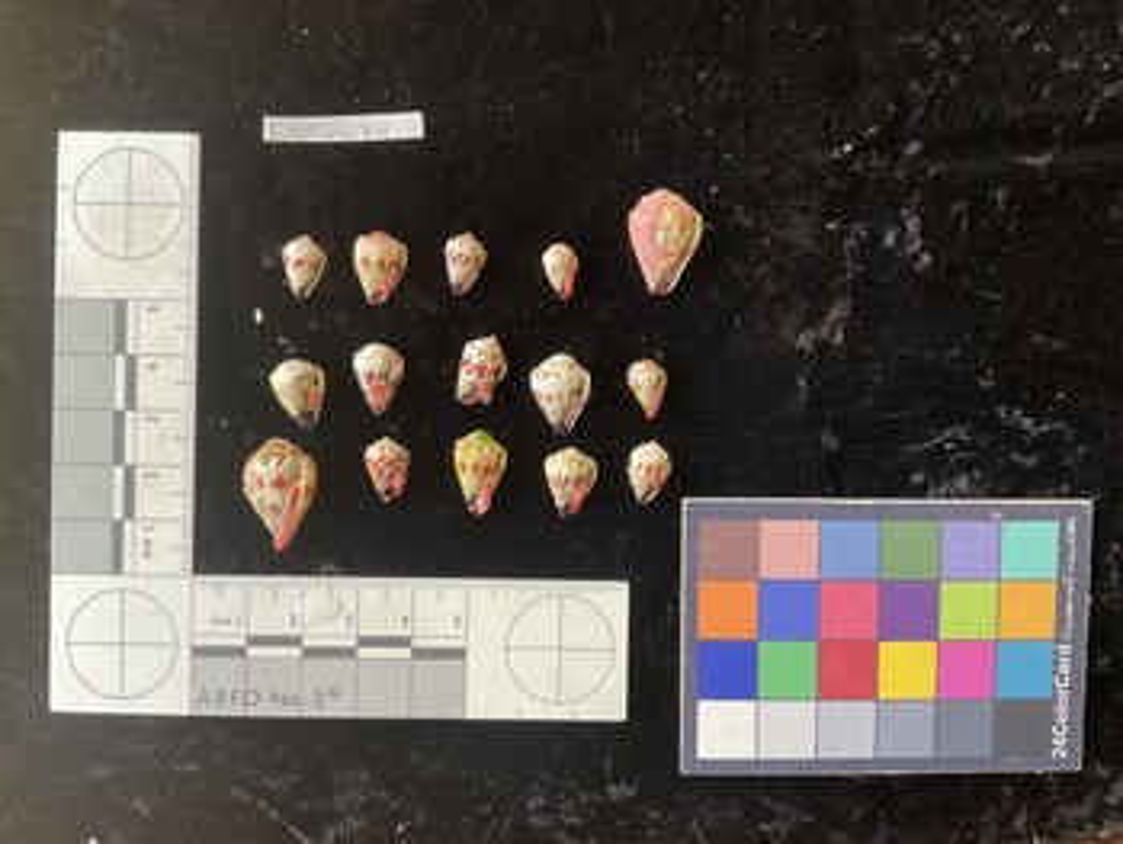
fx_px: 941
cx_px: 562
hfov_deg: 61.6
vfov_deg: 48.3
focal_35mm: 29
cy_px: 422
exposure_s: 1/60
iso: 40
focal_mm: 3
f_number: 1.8
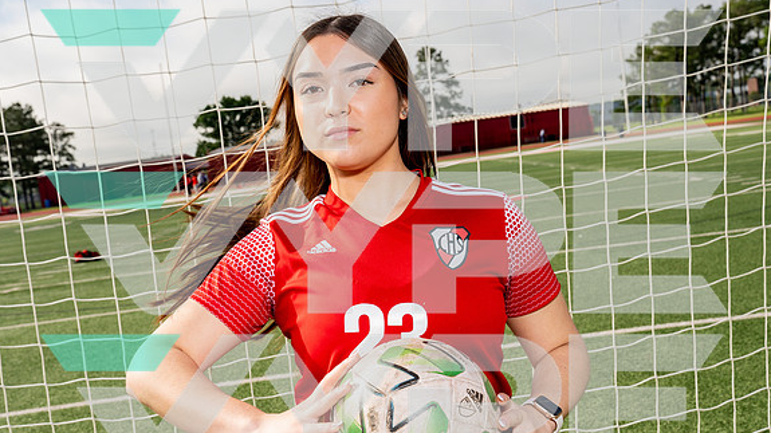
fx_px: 981
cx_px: 385
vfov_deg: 24.9
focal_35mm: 48
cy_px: 240
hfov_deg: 42.9
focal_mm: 41
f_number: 8
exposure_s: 1/250
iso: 100
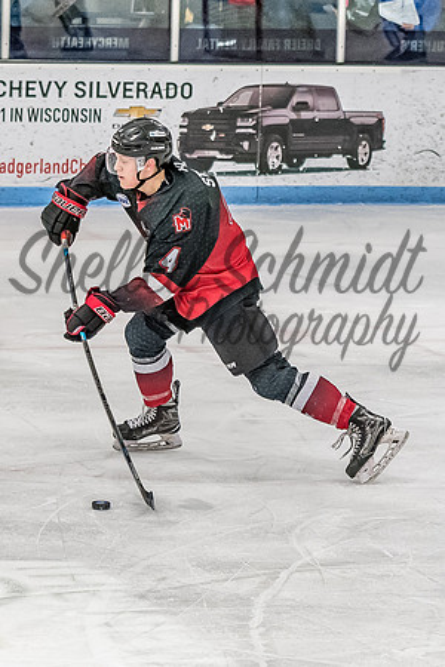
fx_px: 3808
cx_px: 137
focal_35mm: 205
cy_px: 325
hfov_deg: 6.7
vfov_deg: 10.0
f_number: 3.2
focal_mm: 70
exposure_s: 1/800
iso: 2000
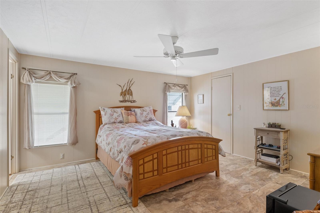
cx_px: 160
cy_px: 106
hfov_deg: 91.5
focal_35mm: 18
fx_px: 156
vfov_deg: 68.7
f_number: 8
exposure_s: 1
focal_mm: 11.7
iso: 250
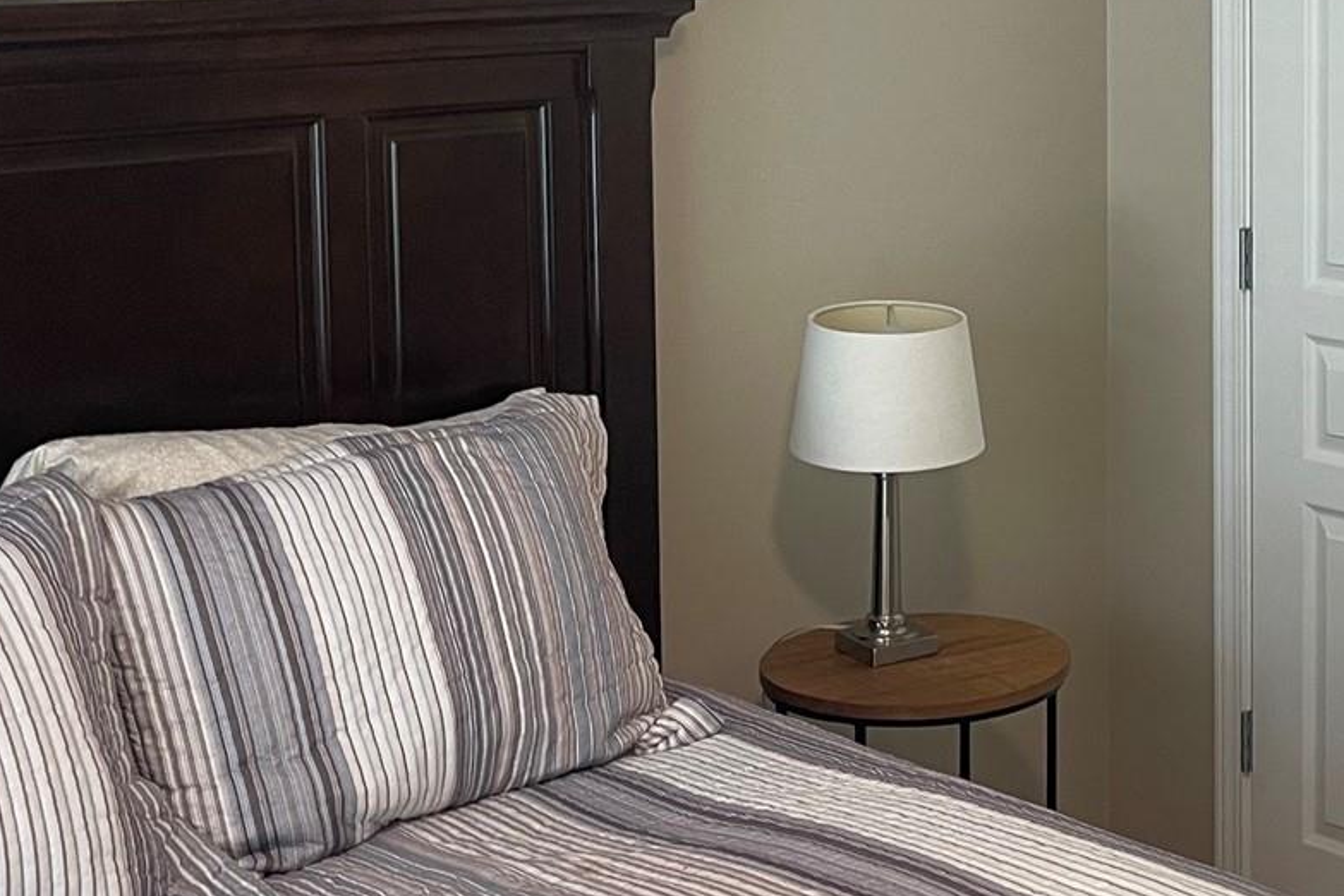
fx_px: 2538
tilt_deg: -7.1
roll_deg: -0.5
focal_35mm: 68
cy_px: 196
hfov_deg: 28.3
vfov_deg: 19.8
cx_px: 1267
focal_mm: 5.1
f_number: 1.6
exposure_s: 1/60
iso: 125
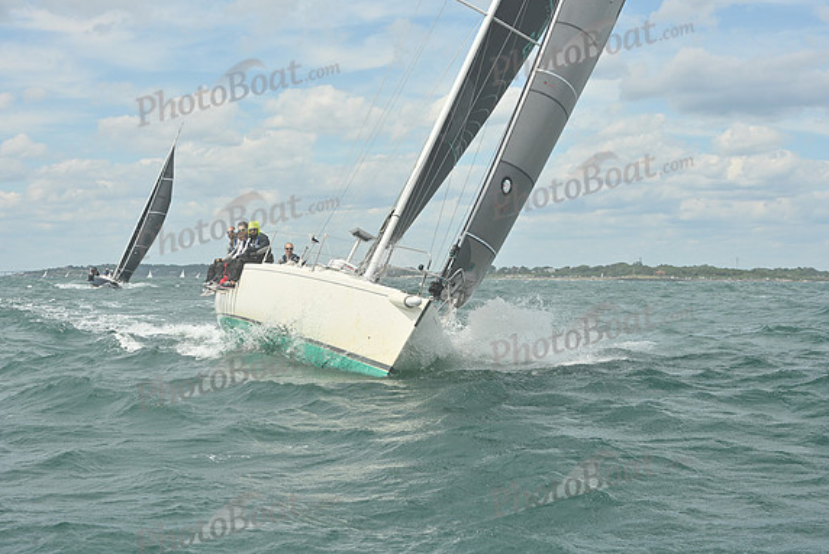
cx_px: 416
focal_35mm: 71
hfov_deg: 28.4
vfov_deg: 19.2
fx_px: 1636
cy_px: 278
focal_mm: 70
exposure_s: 1/1250
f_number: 10
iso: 320
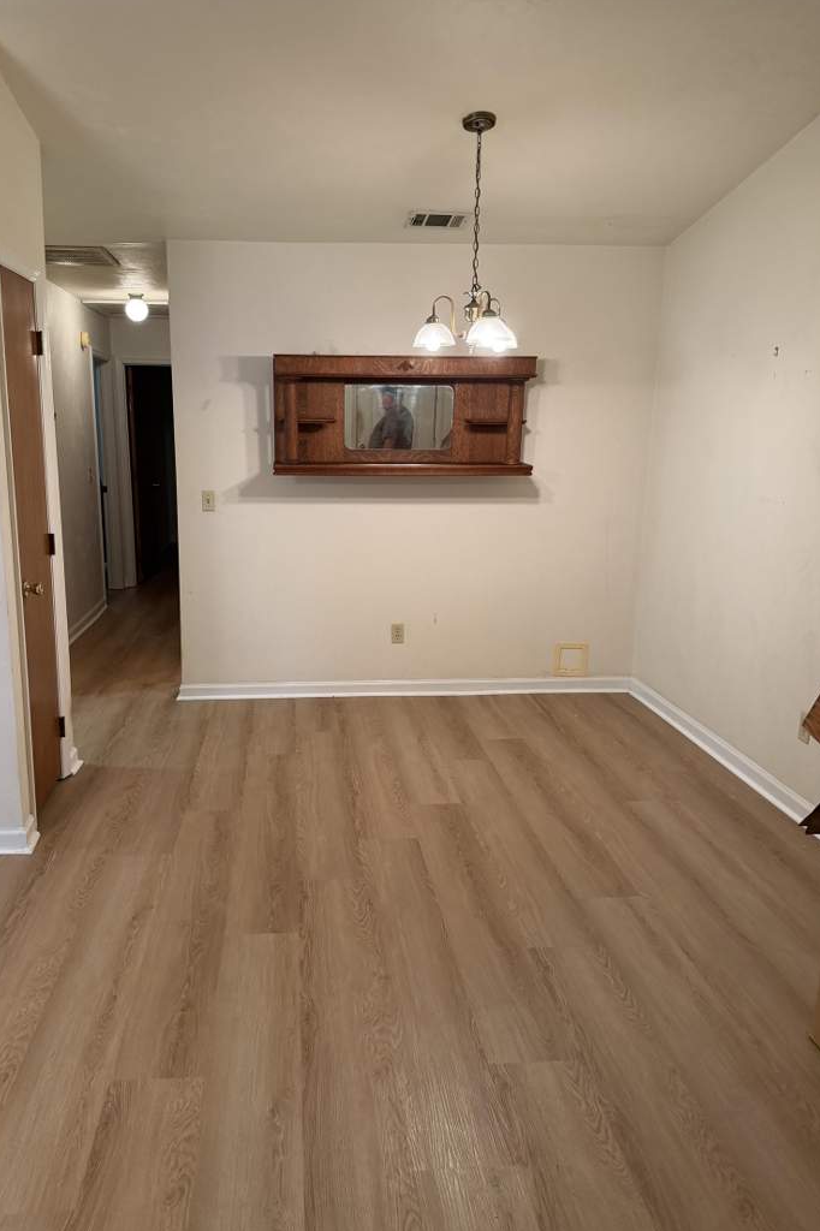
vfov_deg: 69.4
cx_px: 353
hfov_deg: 49.4
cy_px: 626
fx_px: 889
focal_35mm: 26
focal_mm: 6.76
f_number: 1.78
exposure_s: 1/60
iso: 250
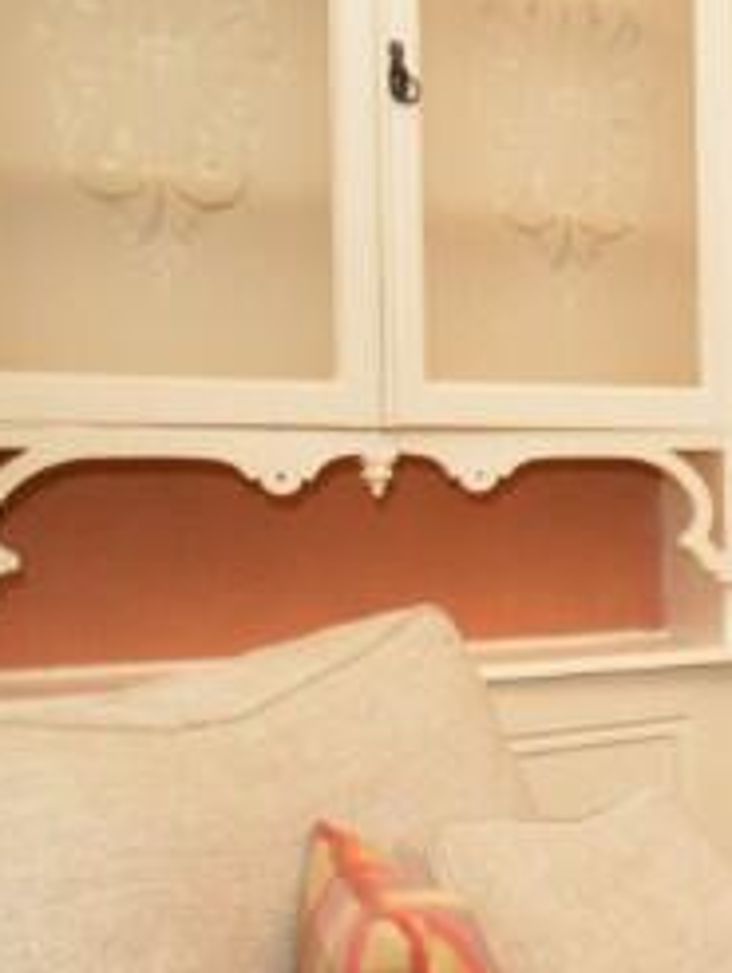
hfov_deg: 17.7
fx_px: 1689
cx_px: 1436
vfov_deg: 32.1
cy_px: 427
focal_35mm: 60
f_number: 4
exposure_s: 1/60
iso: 2000
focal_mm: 10
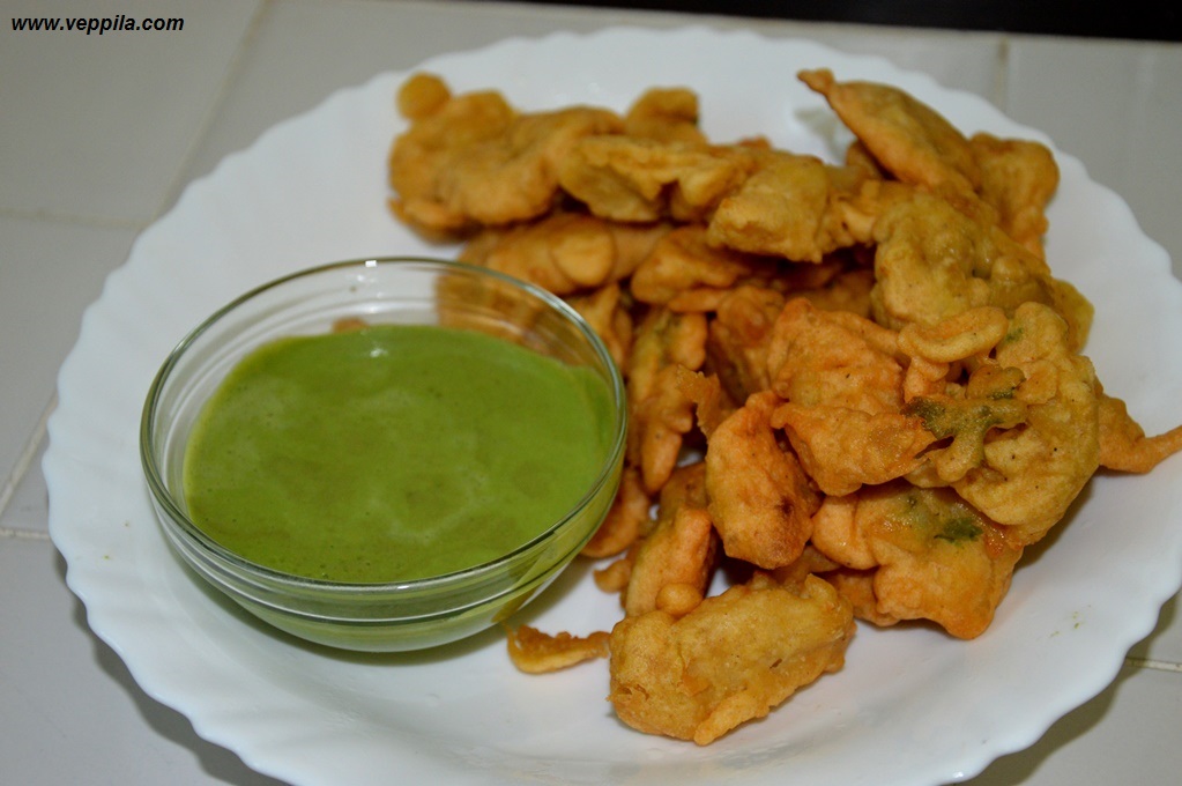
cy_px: 393
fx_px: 2066
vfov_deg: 21.5
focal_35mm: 63
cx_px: 591
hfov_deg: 31.9
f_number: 4.8
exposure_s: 1/60
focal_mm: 42
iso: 1000
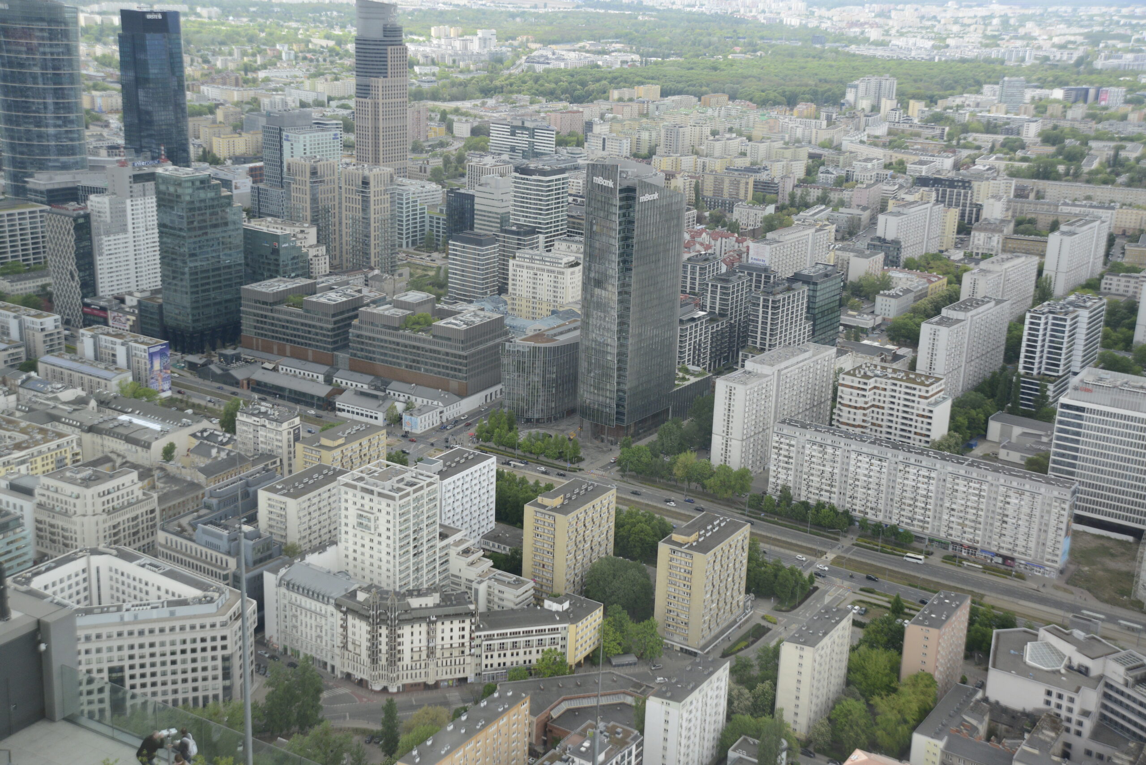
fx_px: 1337
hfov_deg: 46.4
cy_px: 382
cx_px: 573
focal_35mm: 42
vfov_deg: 31.9
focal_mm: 42
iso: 1400
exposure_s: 1/1600
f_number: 5.6
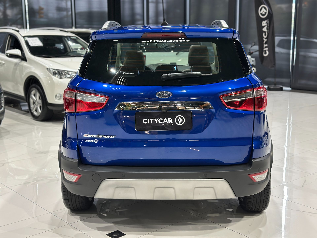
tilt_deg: -10.6
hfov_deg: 39.7
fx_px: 440
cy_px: 119
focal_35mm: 48
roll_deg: -0.1
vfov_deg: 30.3
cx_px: 158
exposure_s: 1/60
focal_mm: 6.86
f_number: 1.78
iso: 200
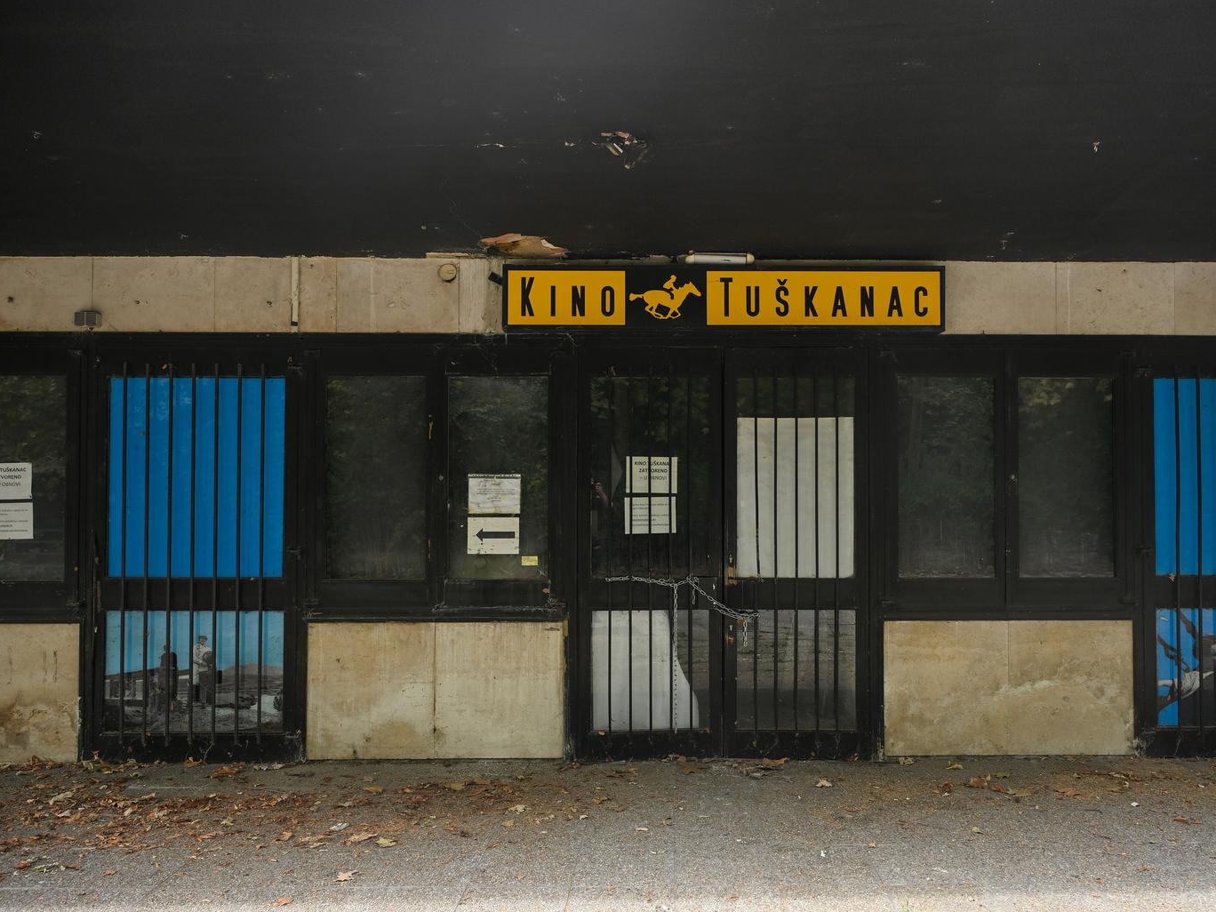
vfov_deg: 51.3
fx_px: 948
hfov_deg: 65.1
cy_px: 468
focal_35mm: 27
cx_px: 677
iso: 400
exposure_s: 1/250
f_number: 4
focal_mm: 24
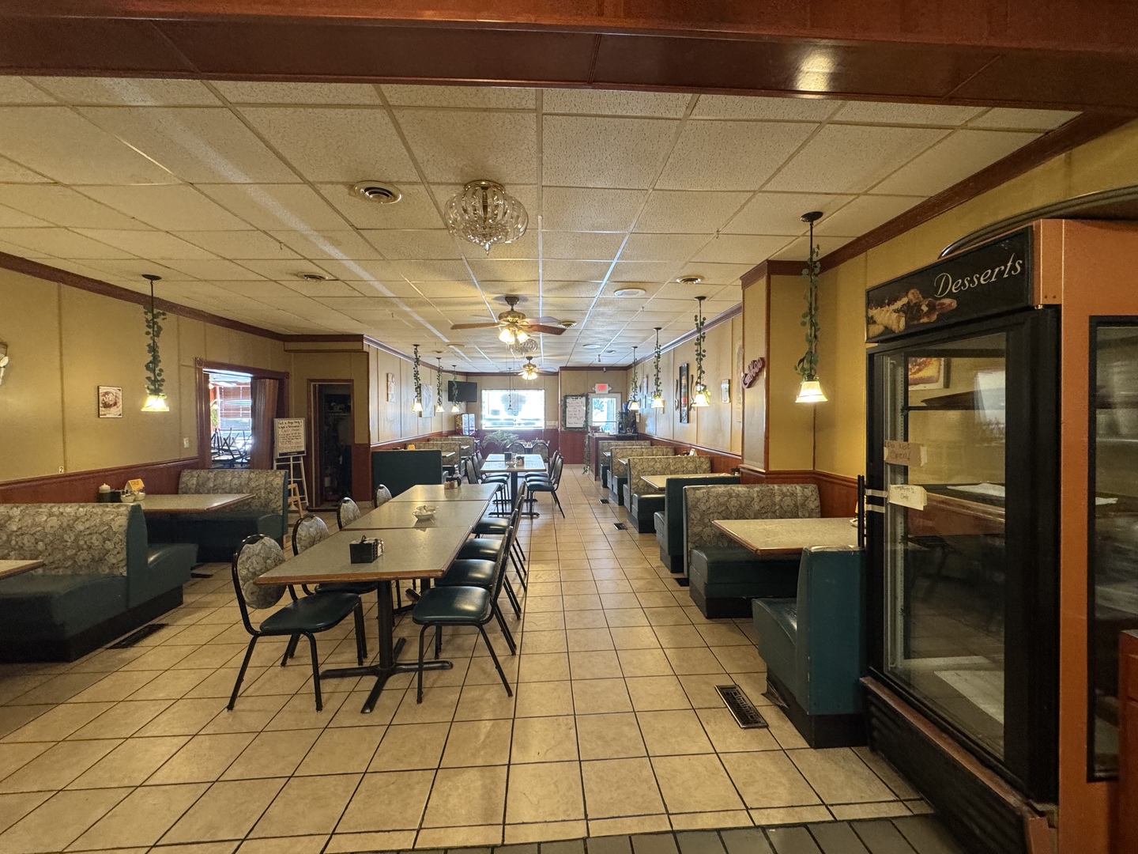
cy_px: 427
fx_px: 460
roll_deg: +0.2
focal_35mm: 14
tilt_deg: -1.0
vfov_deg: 85.7
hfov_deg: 102.1
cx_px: 569
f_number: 2.2
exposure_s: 1/60
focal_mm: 2.22
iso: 320
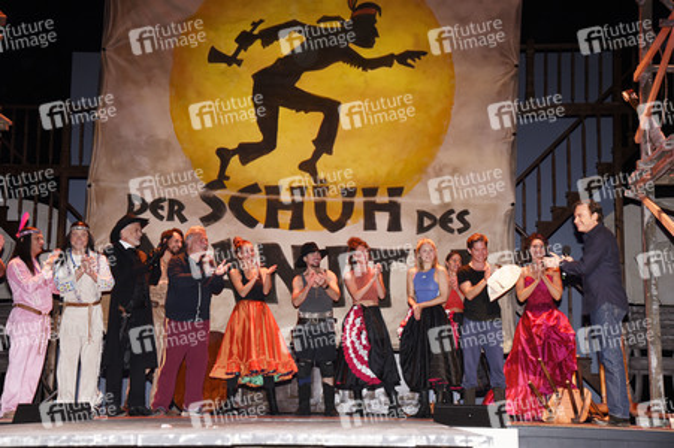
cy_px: 224
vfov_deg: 23.3
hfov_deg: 34.5
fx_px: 1085
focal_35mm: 58
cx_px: 337
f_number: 6.3
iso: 1600
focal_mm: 58
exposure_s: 1/60
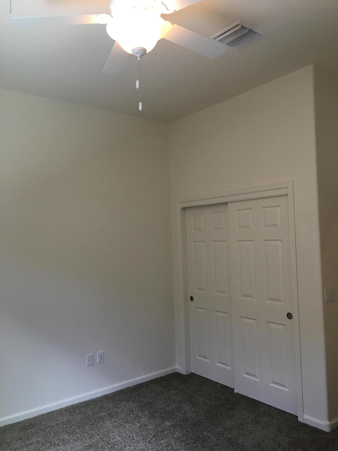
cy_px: 226
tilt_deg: +1.8
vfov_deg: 61.7
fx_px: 378
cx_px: 169
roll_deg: +1.1
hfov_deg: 48.2
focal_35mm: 29
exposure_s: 1/30
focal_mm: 4.15
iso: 40
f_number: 2.2
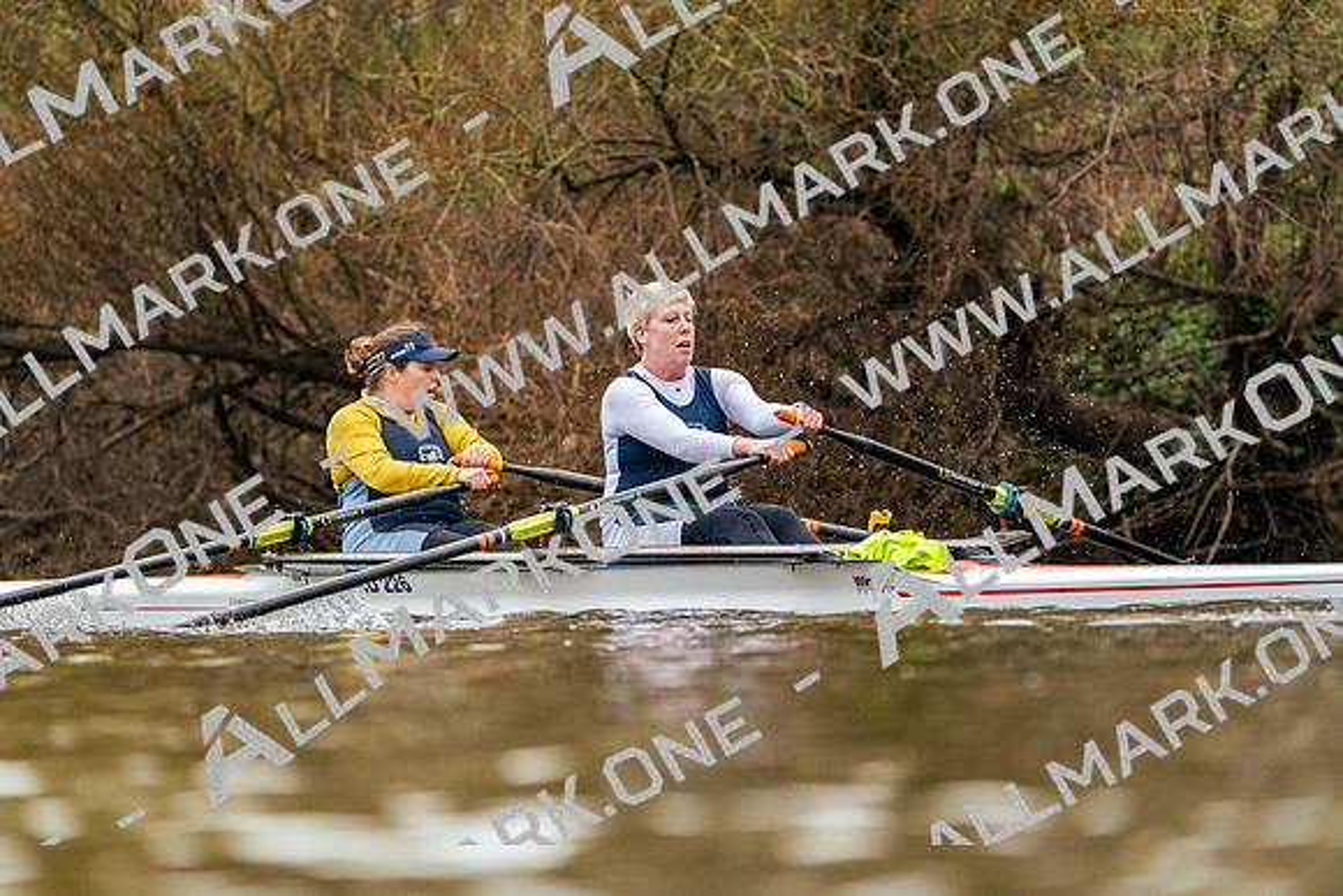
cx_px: 672
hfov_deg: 5.6
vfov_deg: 3.7
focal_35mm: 371
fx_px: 13843
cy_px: 448
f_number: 6.3
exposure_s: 1/2000
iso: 2500
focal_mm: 371
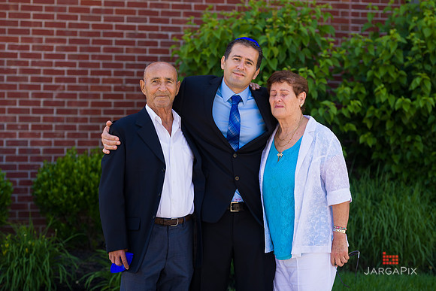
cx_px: 233
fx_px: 1209
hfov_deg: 20.4
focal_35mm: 100
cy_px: 124
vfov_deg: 13.7
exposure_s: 1/400
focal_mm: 85
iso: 200
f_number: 3.2
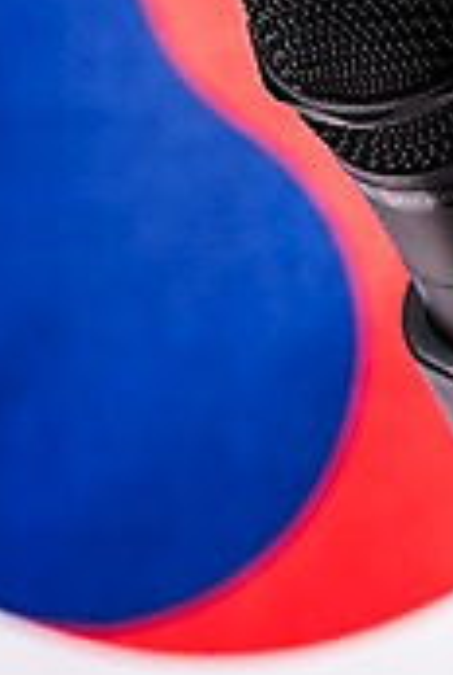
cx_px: 424
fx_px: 2820
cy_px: 78
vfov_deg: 13.6
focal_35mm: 150
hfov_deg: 9.1
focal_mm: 65
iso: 100
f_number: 9
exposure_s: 1/125
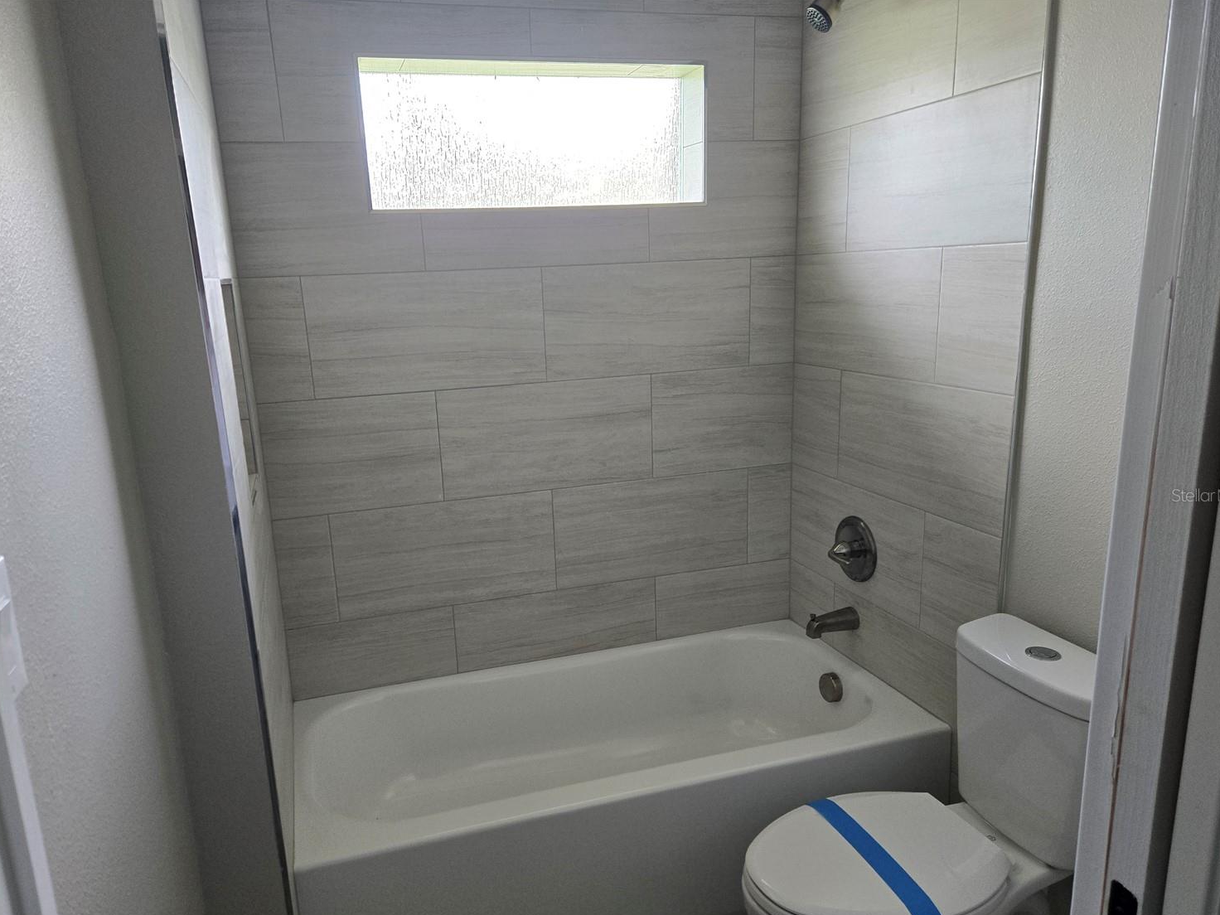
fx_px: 881
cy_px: 495
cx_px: 587
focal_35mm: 25
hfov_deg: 69.4
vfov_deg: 54.8
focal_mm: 5.4
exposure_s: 1/180
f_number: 1.8
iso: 160
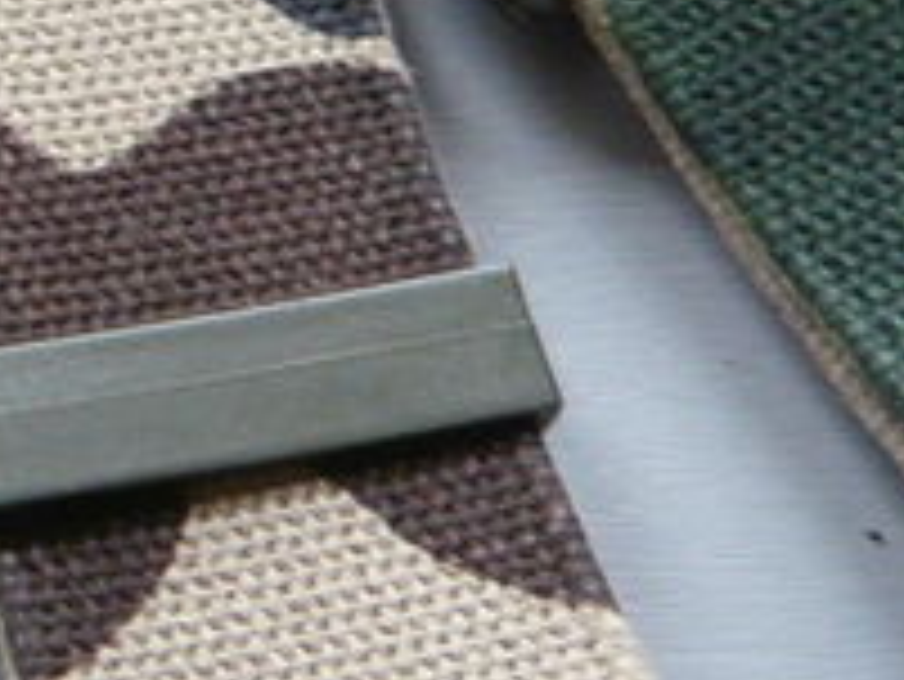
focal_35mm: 139
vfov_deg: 10.5
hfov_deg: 13.6
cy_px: -77
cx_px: -310
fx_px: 3632
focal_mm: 4.6
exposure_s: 1/30
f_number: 2.8
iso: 160
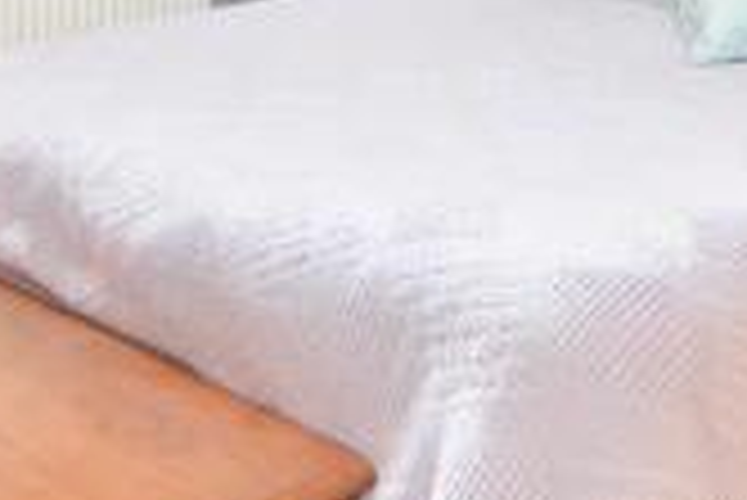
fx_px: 1391
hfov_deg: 29.9
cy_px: -250
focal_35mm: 67
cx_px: 482
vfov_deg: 18.1
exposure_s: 1/60
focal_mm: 11.5
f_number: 7.1
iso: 500
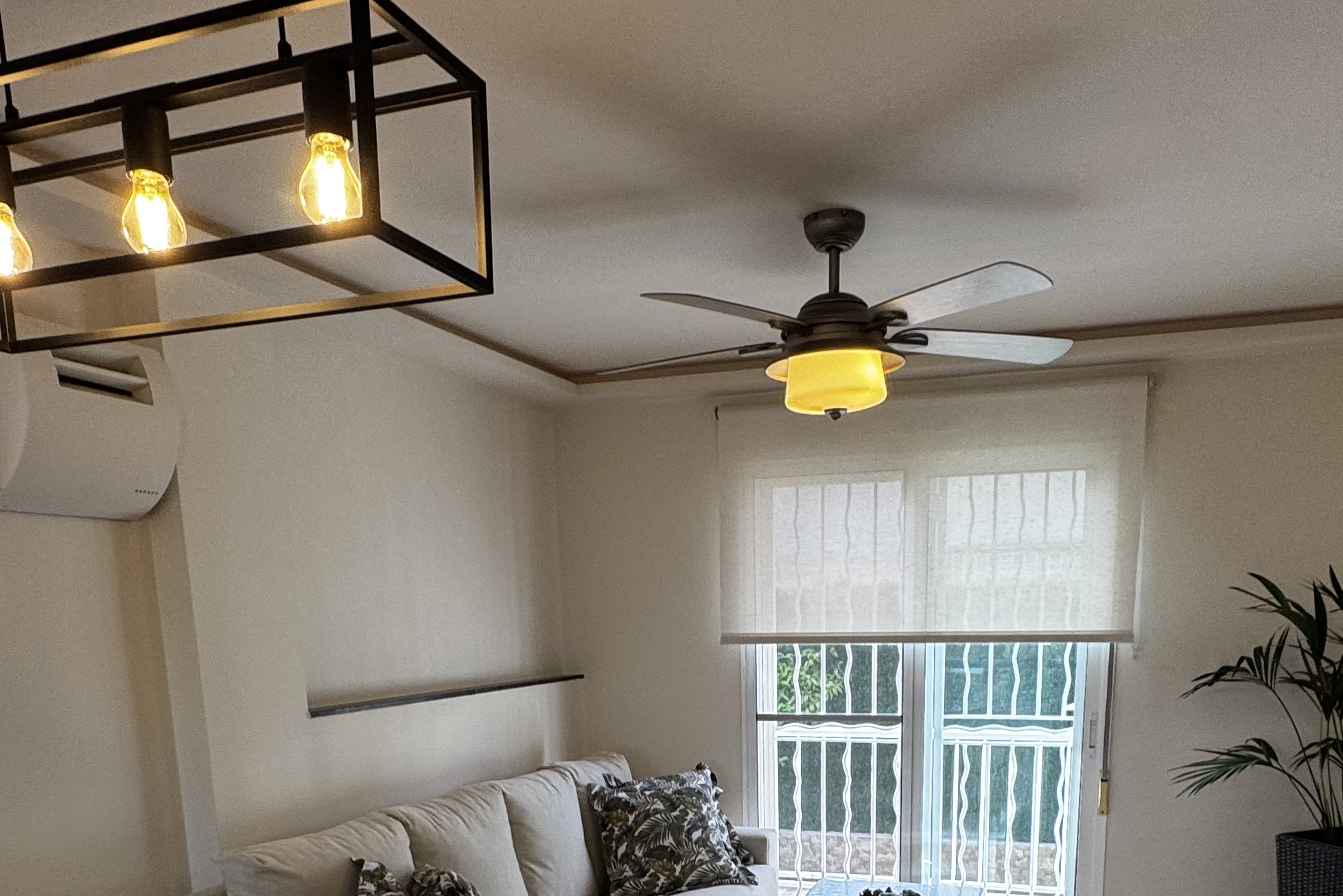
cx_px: 717
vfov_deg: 39.7
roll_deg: +0.1
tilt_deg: -11.0
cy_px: 845
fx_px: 1119
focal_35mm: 30
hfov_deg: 61.9
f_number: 2.2
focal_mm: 2.22
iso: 80
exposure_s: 1/100
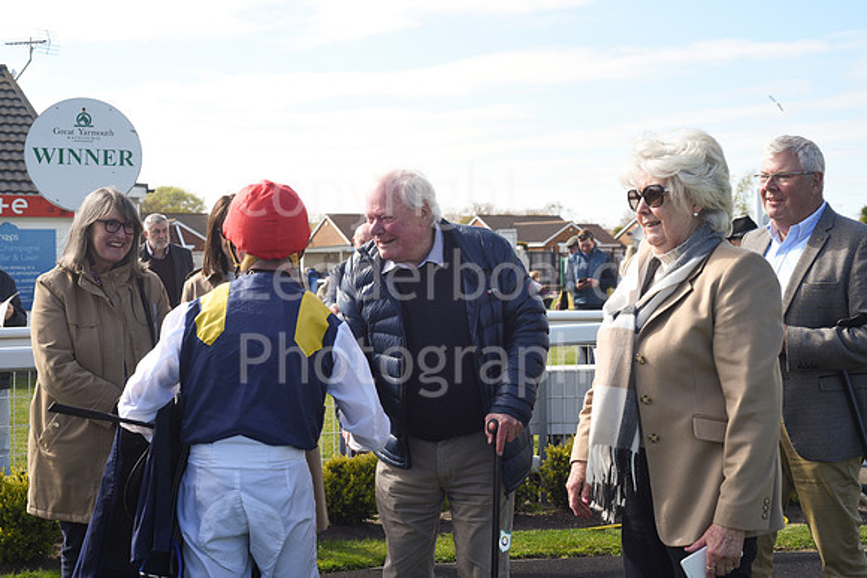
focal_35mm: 50
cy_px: 289
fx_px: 1204
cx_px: 434
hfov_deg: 39.6
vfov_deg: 27.0
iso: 400
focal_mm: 50
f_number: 6.3
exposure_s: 1/800
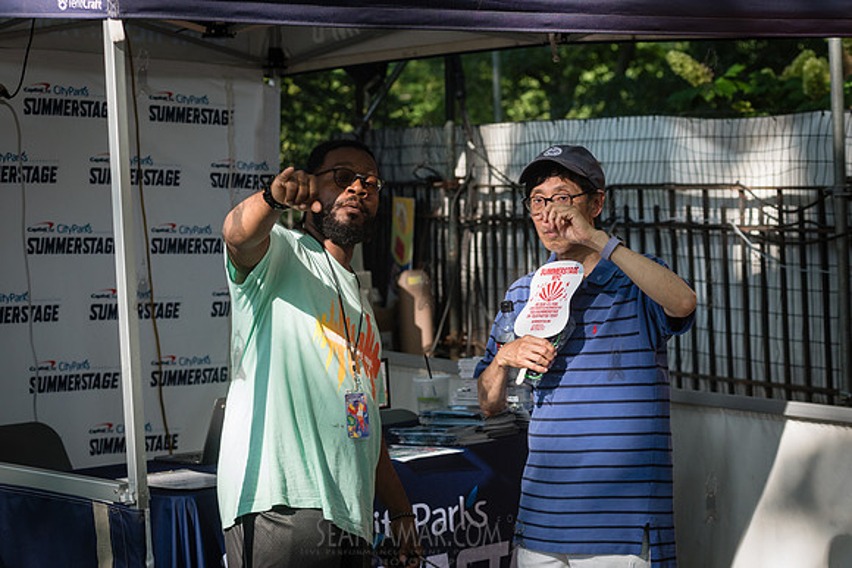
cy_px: 335
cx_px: 458
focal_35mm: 98
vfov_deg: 14.0
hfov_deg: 20.9
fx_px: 2312
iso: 500
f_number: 4.5
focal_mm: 80
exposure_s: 1/800
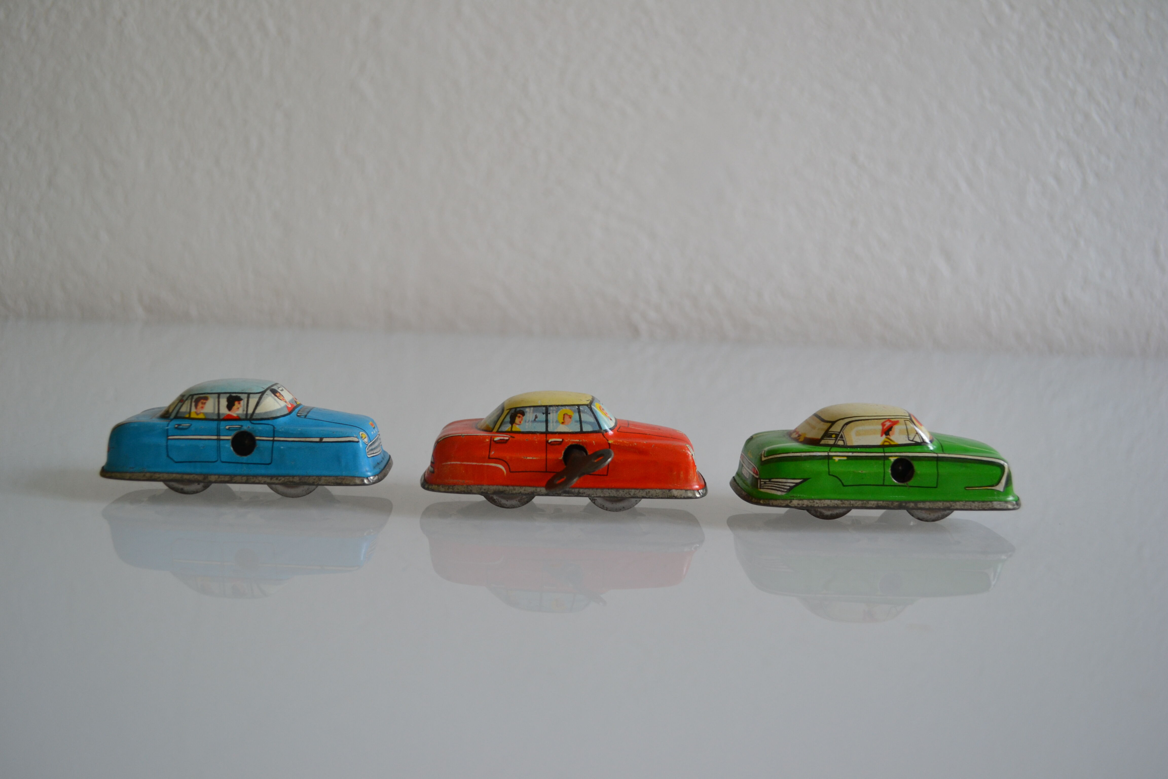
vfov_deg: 43.6
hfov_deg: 61.9
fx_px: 973
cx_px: 584
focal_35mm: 30
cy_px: 390
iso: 400
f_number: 4.5
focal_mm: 20
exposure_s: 1/80
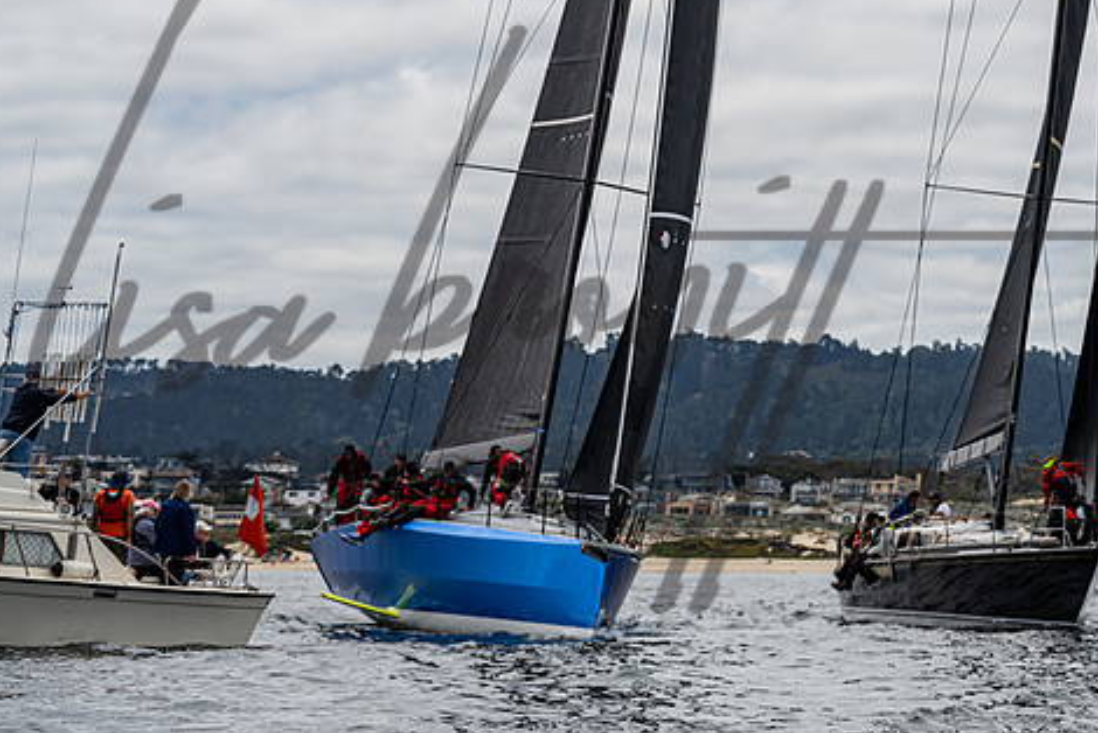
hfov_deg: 13.2
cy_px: 307
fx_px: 4761
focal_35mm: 156
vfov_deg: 8.8
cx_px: 650
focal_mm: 105
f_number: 7.1
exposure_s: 1/2000
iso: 500
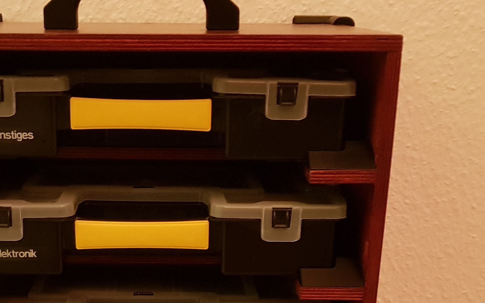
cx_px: 160
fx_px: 899
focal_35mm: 68
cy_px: 405
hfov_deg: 30.0
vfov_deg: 17.8
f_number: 1.7
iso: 250
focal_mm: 4.2
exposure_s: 1/10
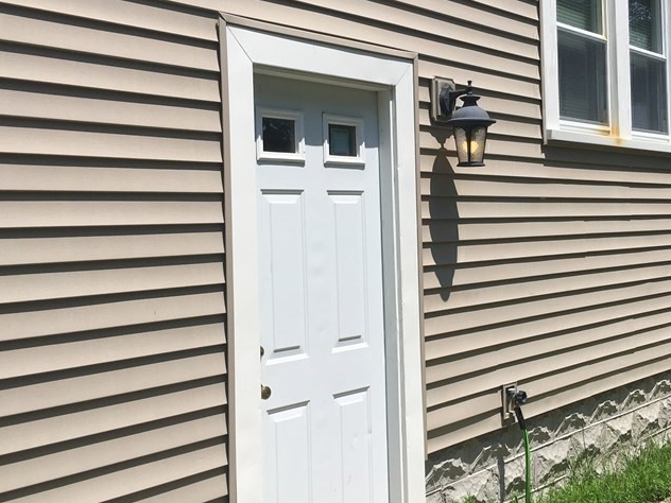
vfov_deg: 30.9
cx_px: 406
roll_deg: +1.7
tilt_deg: -0.8
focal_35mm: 47
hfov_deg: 40.2
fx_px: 911
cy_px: 237
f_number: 2.2
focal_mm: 4.15
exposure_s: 1/2024
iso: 25
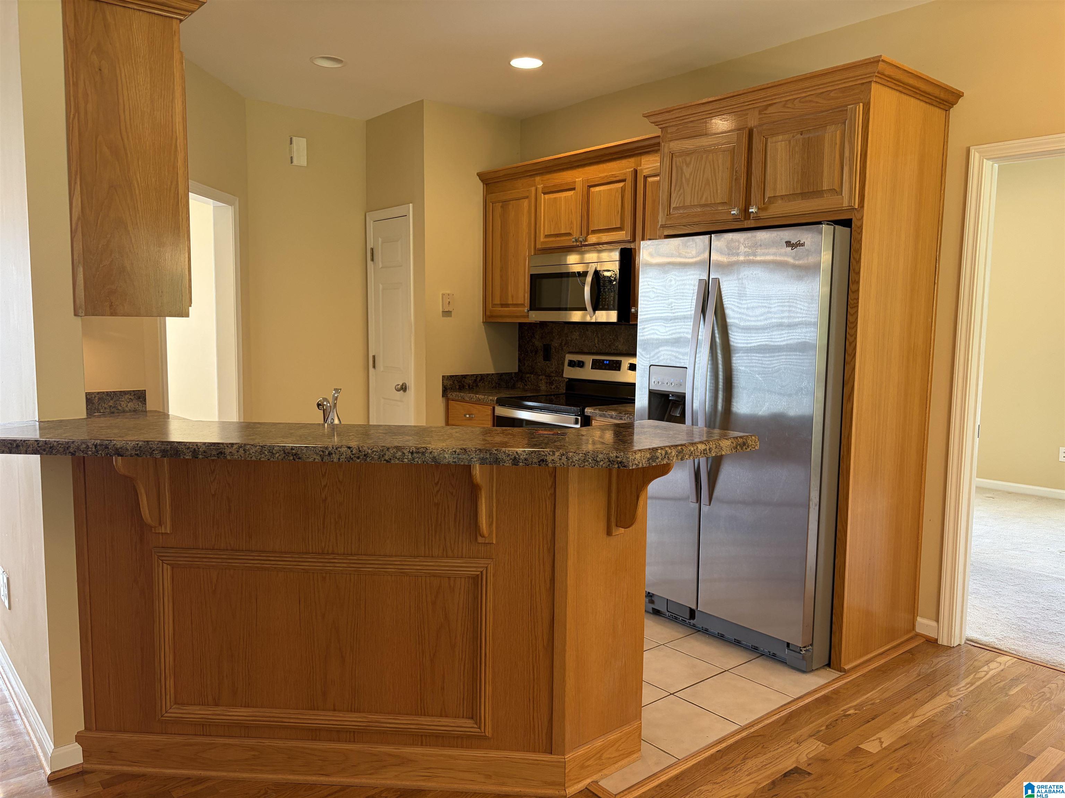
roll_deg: -1.5
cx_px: 532
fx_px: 800
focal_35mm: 26
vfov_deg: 53.1
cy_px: 399
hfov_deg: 67.3
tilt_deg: -3.5
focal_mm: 5.96
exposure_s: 1/60
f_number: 1.6
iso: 100
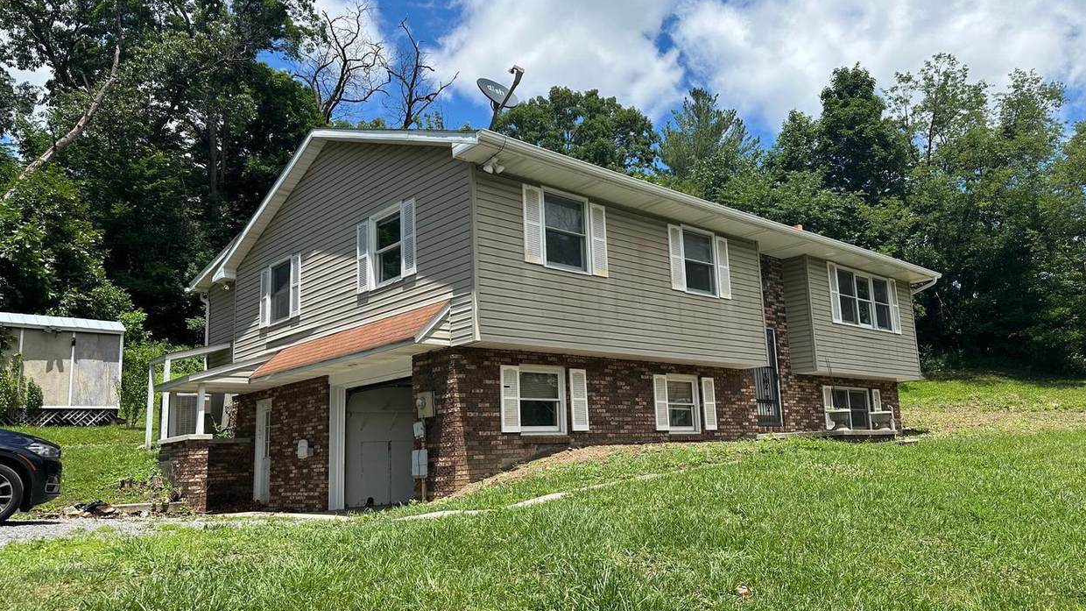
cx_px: 560
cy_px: 320
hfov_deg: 69.9
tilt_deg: +10.7
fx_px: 777
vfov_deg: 42.9
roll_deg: +2.3
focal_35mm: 27
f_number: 1.78
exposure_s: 1/4184
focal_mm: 6.86
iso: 80
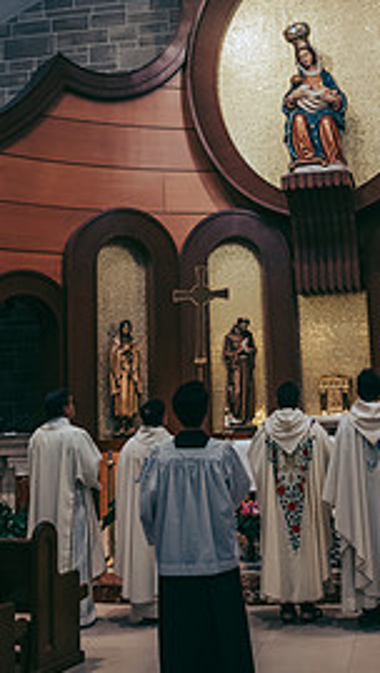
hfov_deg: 24.2
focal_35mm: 49
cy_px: 195
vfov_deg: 41.2
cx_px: 295
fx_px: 875
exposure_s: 1/160
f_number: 4
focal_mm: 24
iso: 1600
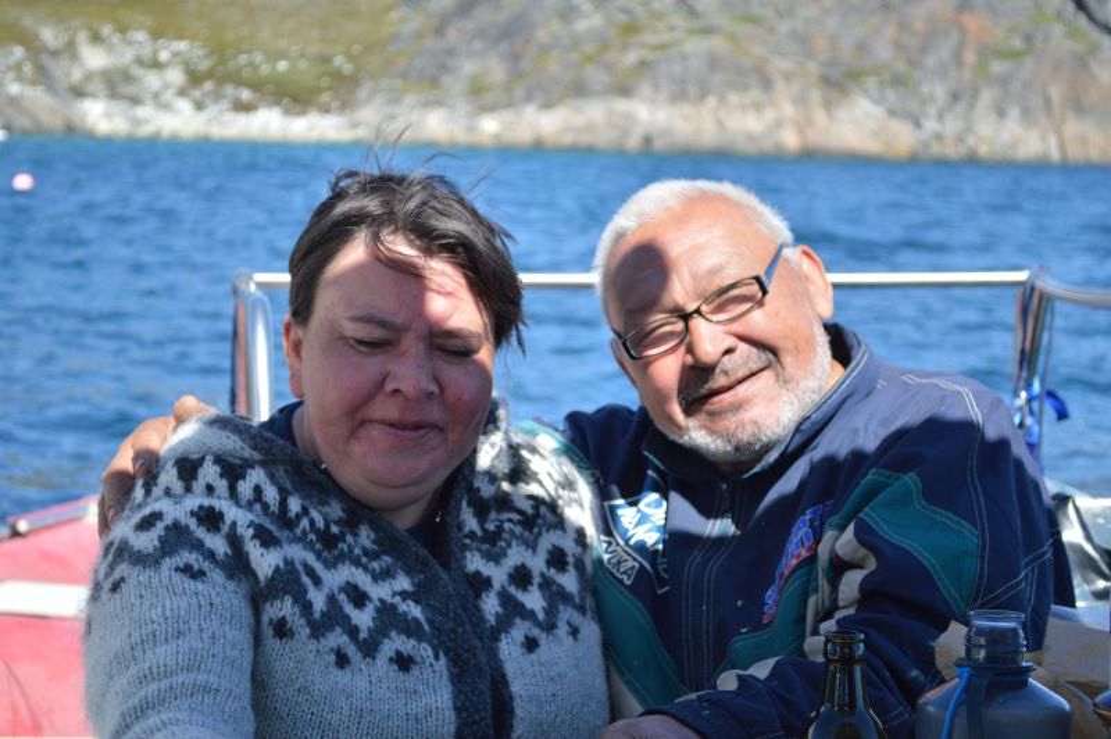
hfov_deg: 28.1
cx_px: 556
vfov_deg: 18.9
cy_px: 370
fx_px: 2220
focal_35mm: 72
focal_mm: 48
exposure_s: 1/640
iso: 200
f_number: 5.3
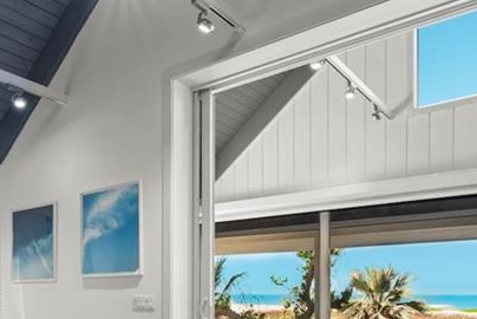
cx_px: 191
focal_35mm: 38
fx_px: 504
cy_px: 291
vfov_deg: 33.2
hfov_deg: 50.3
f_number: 10
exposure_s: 1
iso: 160
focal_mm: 15
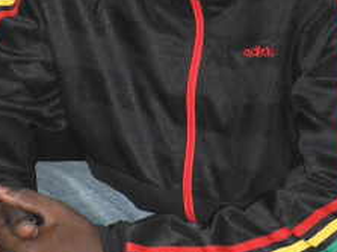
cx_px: 136
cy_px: 112
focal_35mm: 164
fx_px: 1596
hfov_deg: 12.1
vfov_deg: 9.0
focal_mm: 10.5
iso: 300
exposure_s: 1/60
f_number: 3.2
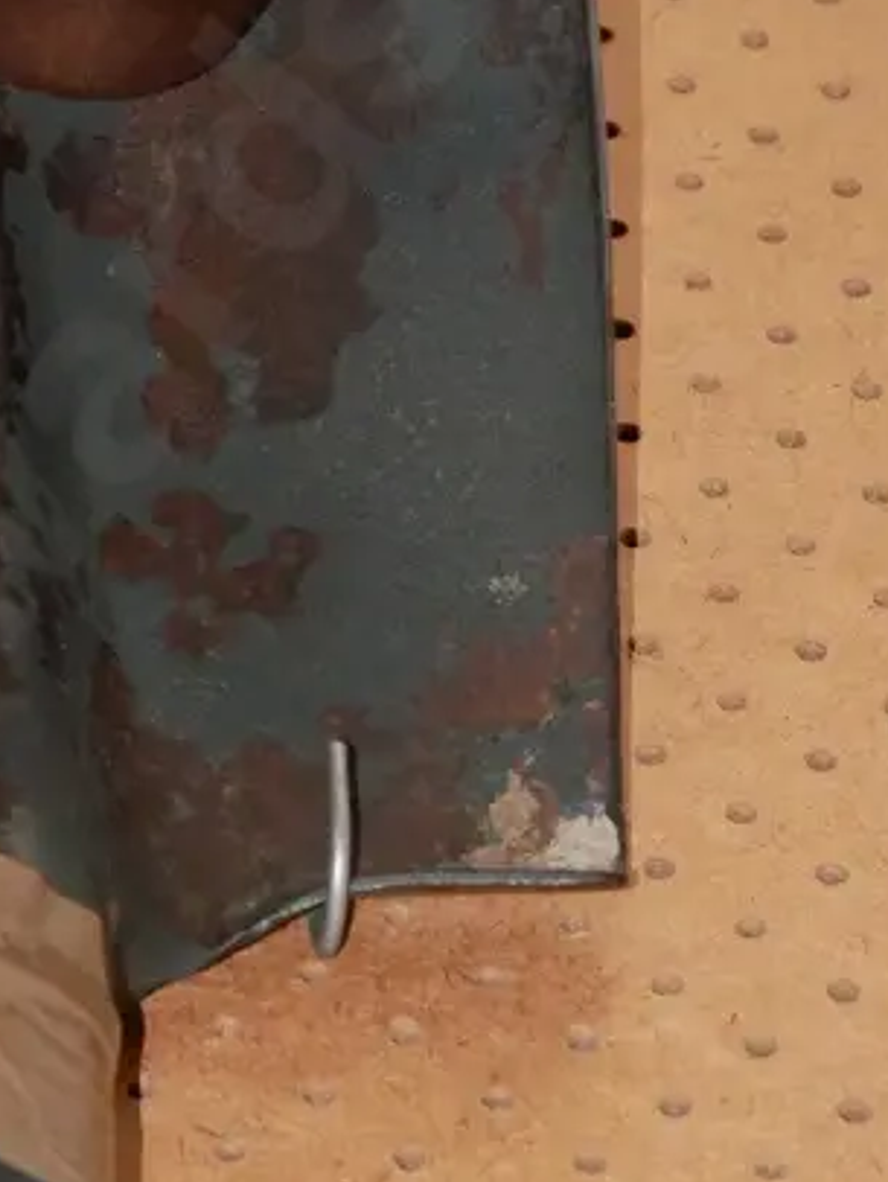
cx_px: 25
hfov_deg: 5.9
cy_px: 501
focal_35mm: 252
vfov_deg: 7.9
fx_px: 8610
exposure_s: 1/60
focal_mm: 50
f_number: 5.6
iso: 3200
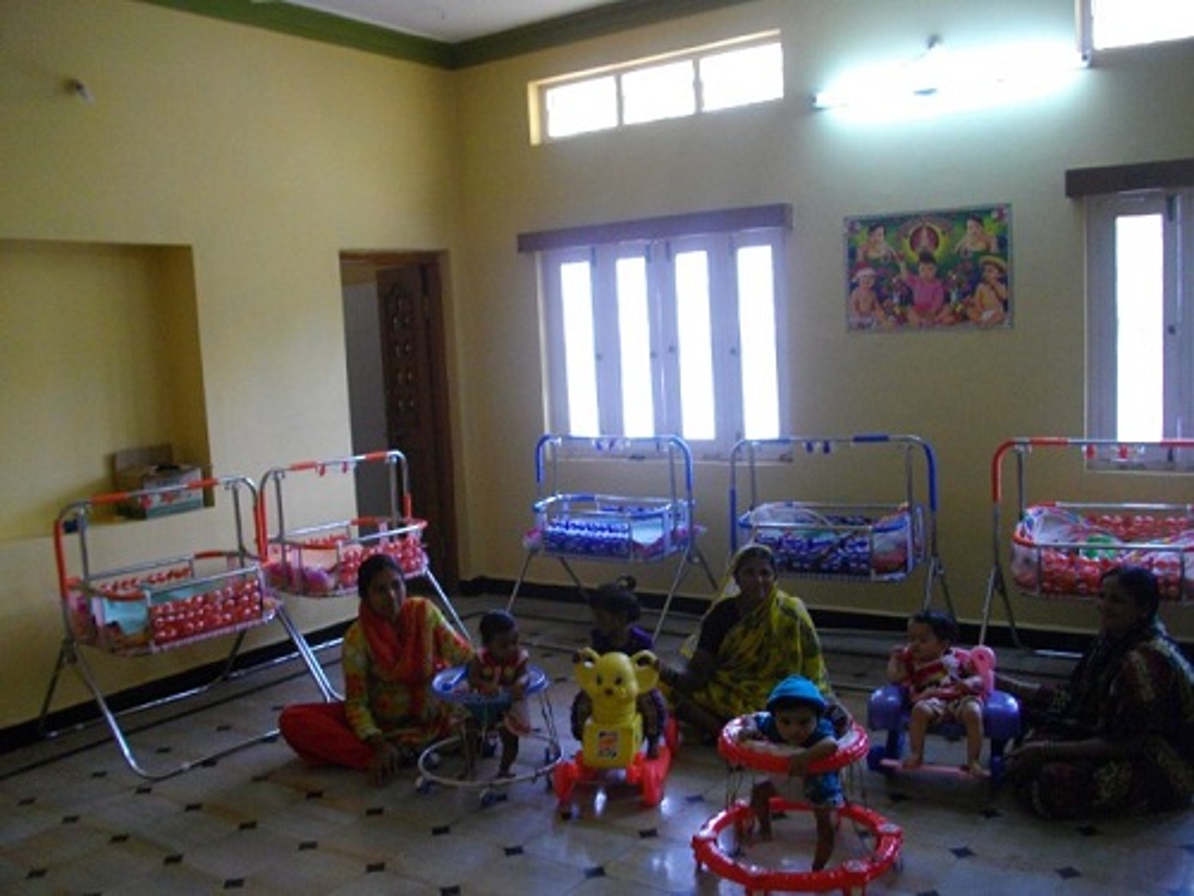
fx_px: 1104
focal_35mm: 32
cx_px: 597
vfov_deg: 44.2
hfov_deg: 56.8
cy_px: 448
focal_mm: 5.7
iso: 288
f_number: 2.9
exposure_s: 1/50
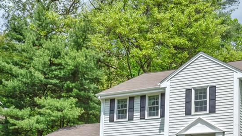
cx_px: 190
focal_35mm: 61
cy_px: 126
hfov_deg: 33.4
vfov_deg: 19.3
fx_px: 392
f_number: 11
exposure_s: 1/125
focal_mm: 31
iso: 100
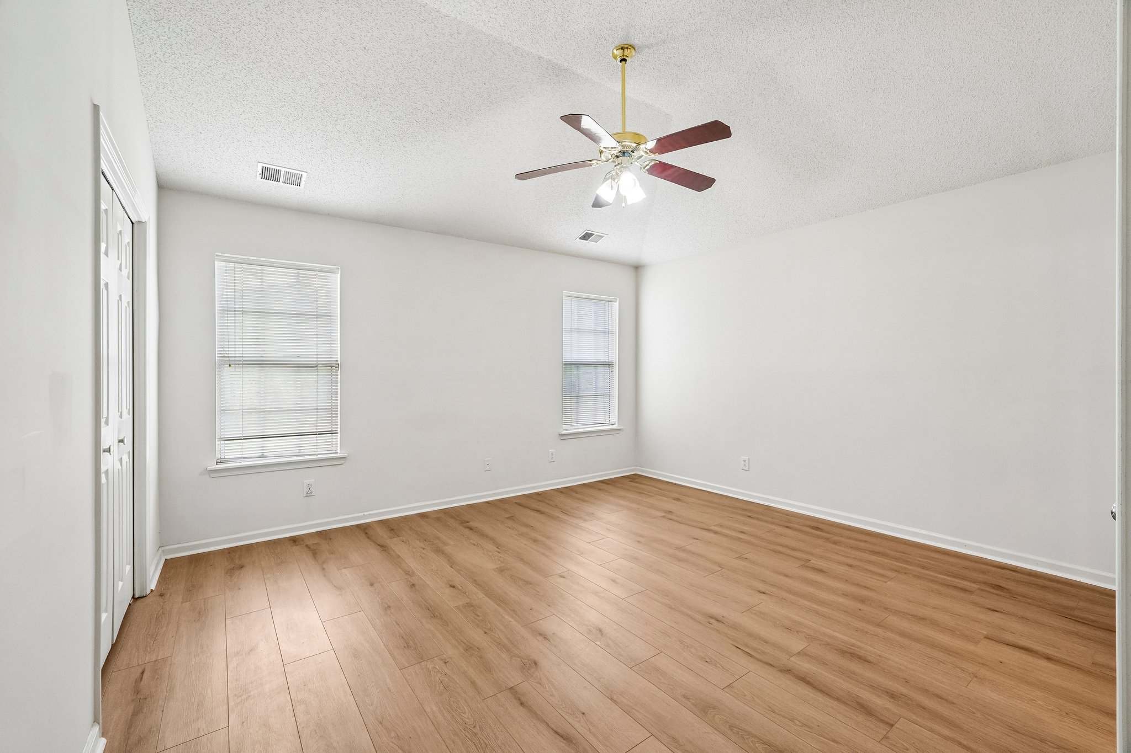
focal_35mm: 15
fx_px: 471
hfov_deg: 100.4
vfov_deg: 77.3
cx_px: 566
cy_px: 376
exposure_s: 1/15
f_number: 8
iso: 400
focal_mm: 10
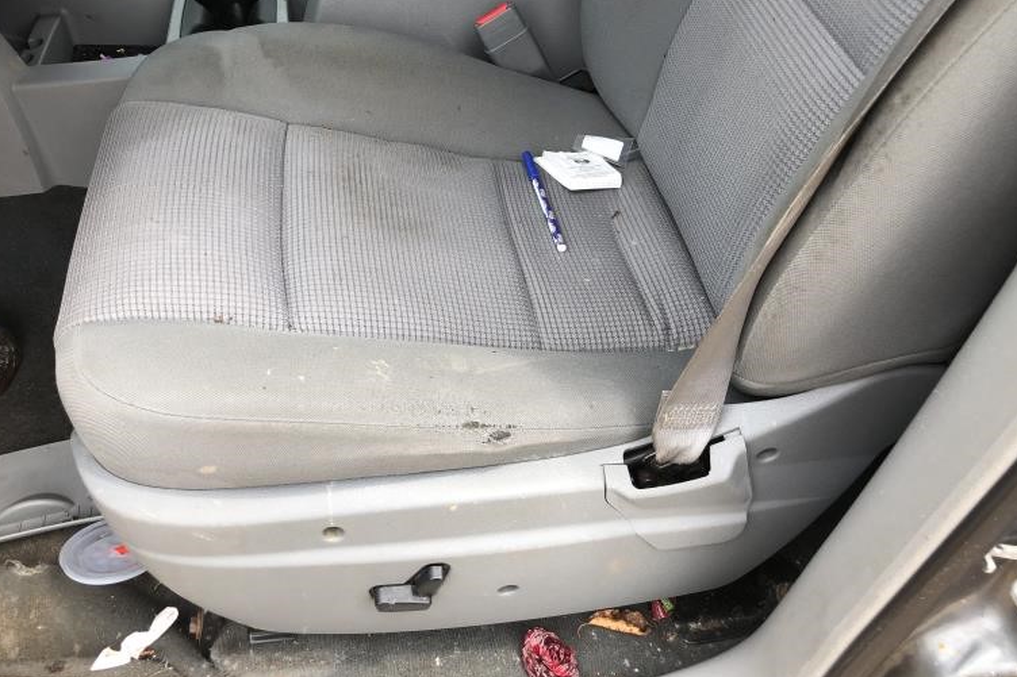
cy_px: 288
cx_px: 484
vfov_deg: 42.2
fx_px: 876
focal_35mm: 31
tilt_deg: -43.2
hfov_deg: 60.3
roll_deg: -2.2
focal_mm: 3.99
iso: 20
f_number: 1.8
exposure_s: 1/277
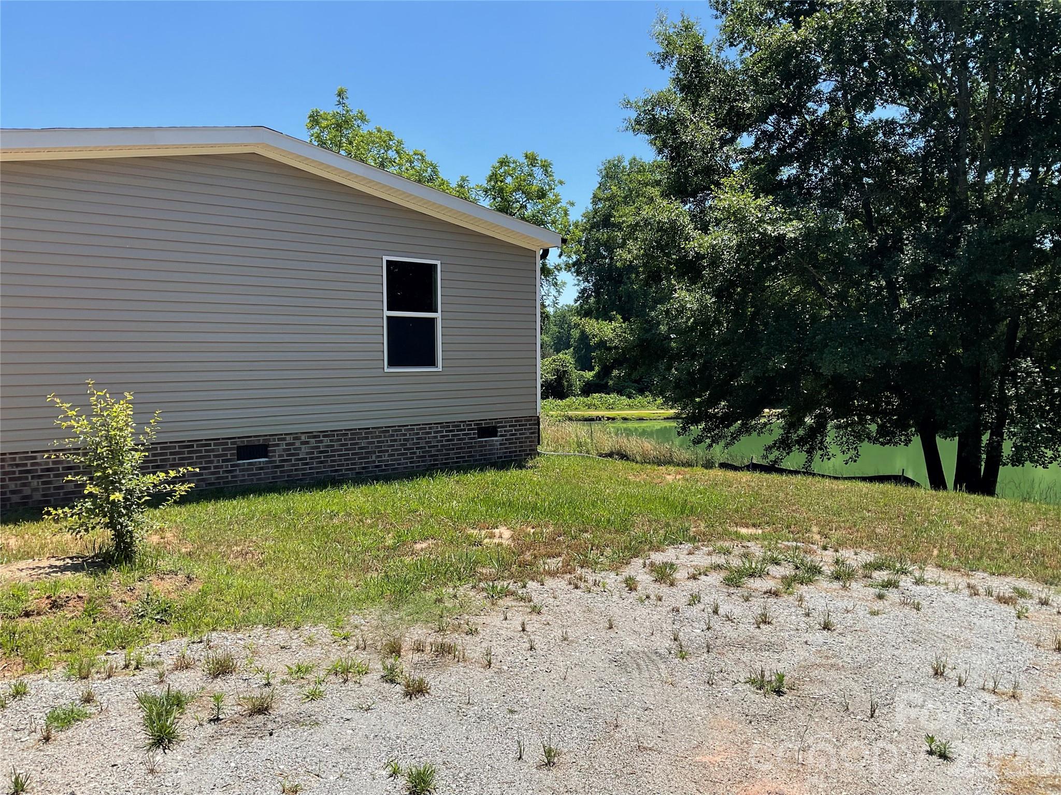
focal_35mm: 29
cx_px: 530
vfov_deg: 48.2
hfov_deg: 61.7
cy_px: 398
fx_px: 889
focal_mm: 3
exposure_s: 1/1195
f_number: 1.8
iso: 16
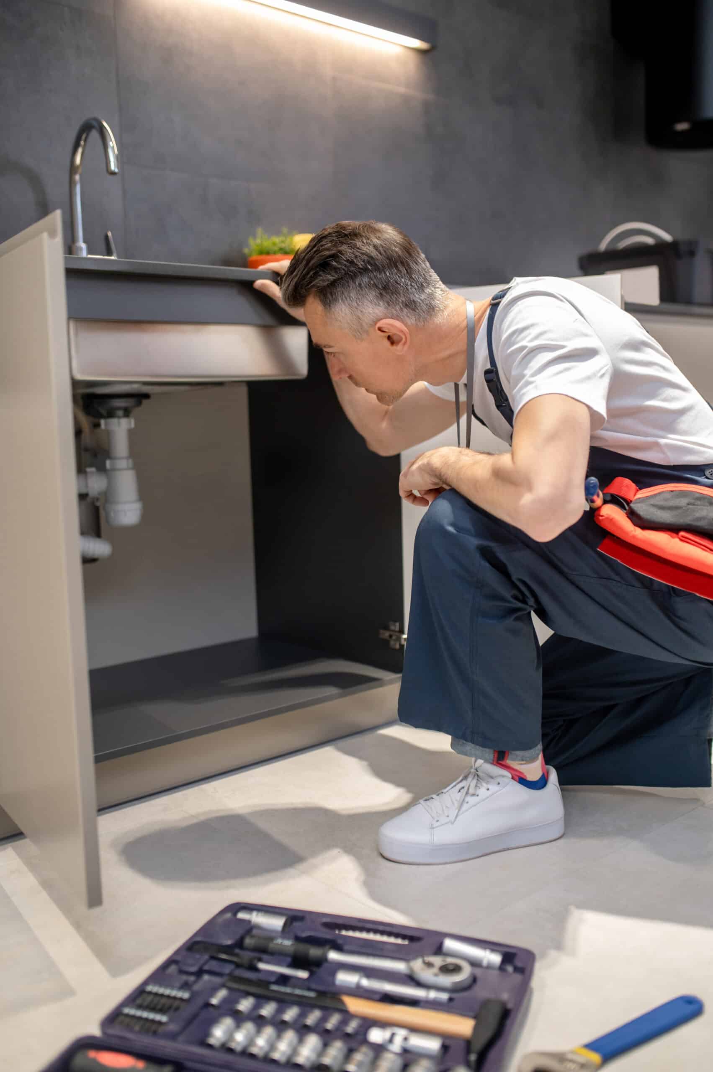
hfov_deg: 37.8
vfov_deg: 54.5
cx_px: 356
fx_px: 1041
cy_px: 536
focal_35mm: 35
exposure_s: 1/160
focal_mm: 35
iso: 640
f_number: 2.2
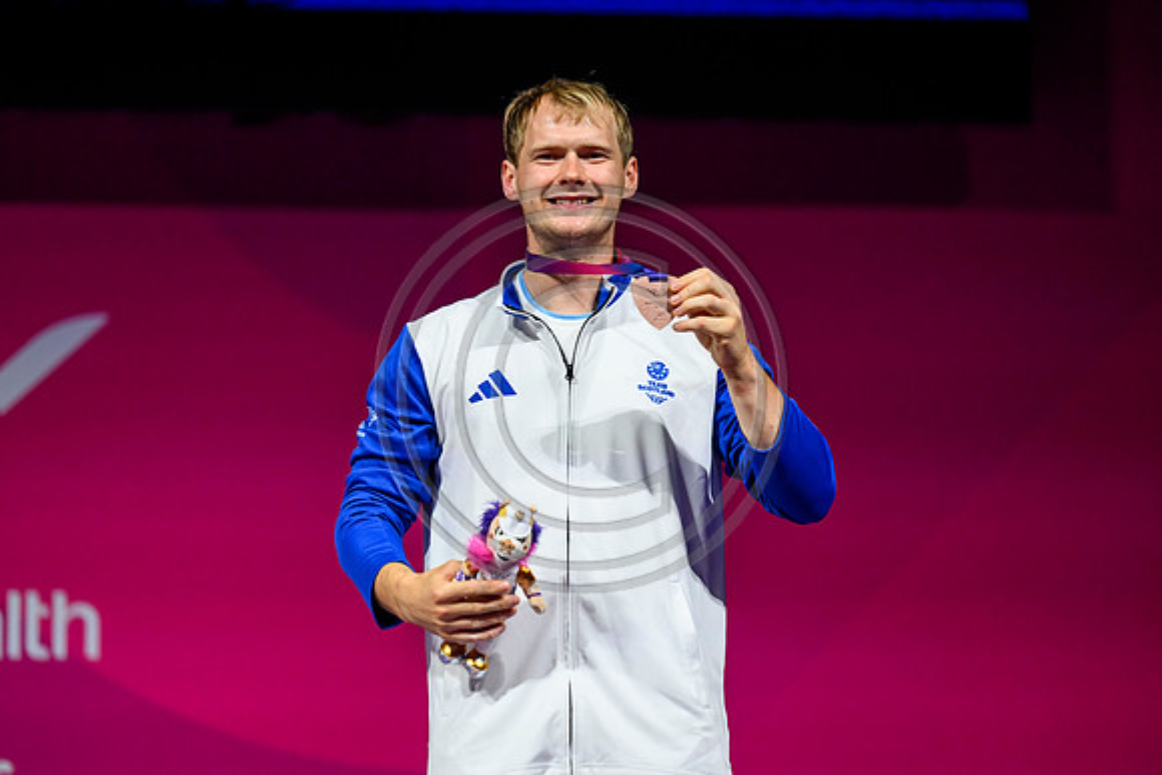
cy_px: 388
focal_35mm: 165
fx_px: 5327
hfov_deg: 12.4
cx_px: 581
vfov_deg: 8.3
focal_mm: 165
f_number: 3.2
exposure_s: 1/1250
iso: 2500
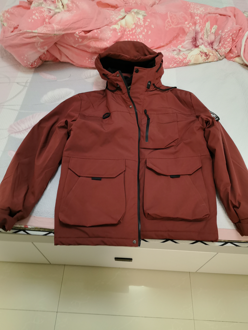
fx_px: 258
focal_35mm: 27
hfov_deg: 51.4
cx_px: 124
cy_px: 165
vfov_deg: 65.3
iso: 100
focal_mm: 5.52
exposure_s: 1/50
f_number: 1.9
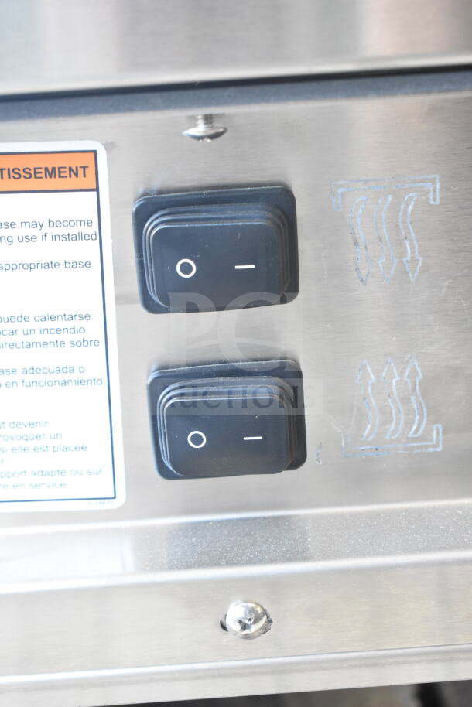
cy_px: 354
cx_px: 236
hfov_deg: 20.2
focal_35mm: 68
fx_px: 1326
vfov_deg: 29.9
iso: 3600
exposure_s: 1/80
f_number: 5
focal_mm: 45
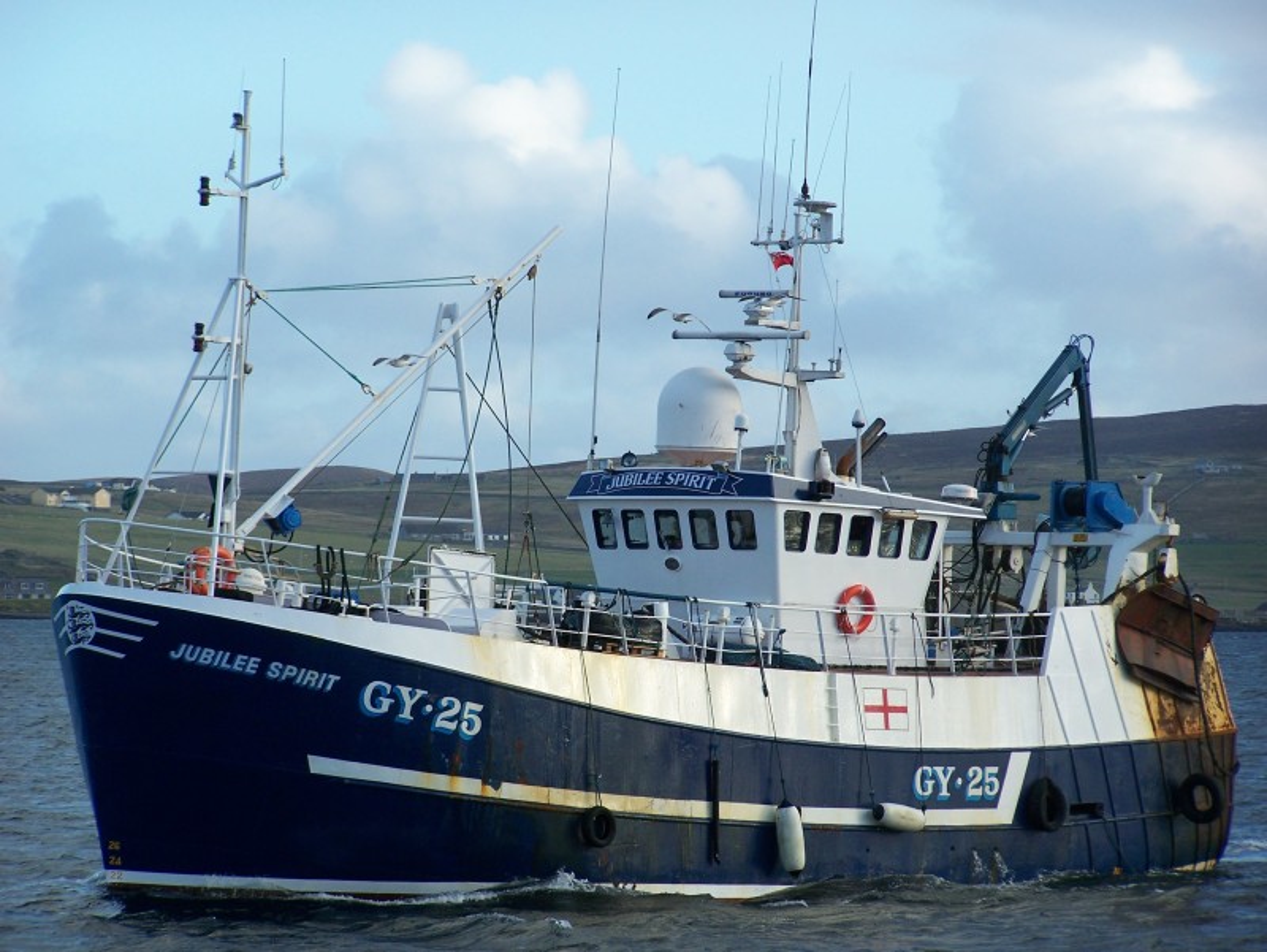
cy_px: 476
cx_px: 634
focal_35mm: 169
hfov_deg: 11.7
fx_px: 6189
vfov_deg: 8.8
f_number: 3.2
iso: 80
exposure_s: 1/500
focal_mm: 28
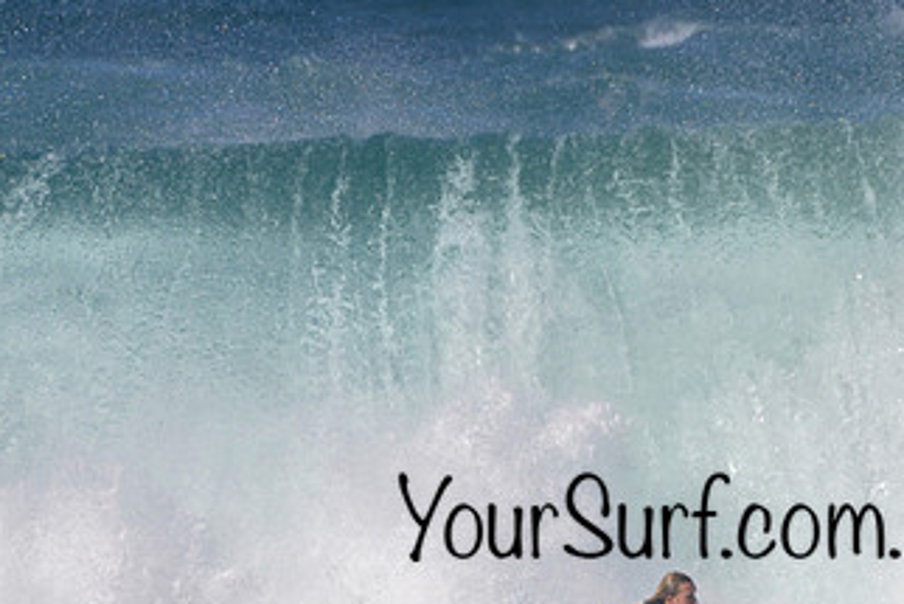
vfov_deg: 0.8
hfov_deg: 1.1
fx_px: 45193
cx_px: 688
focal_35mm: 1799
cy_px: 493
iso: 320
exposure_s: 1/1250
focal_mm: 1000
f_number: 11
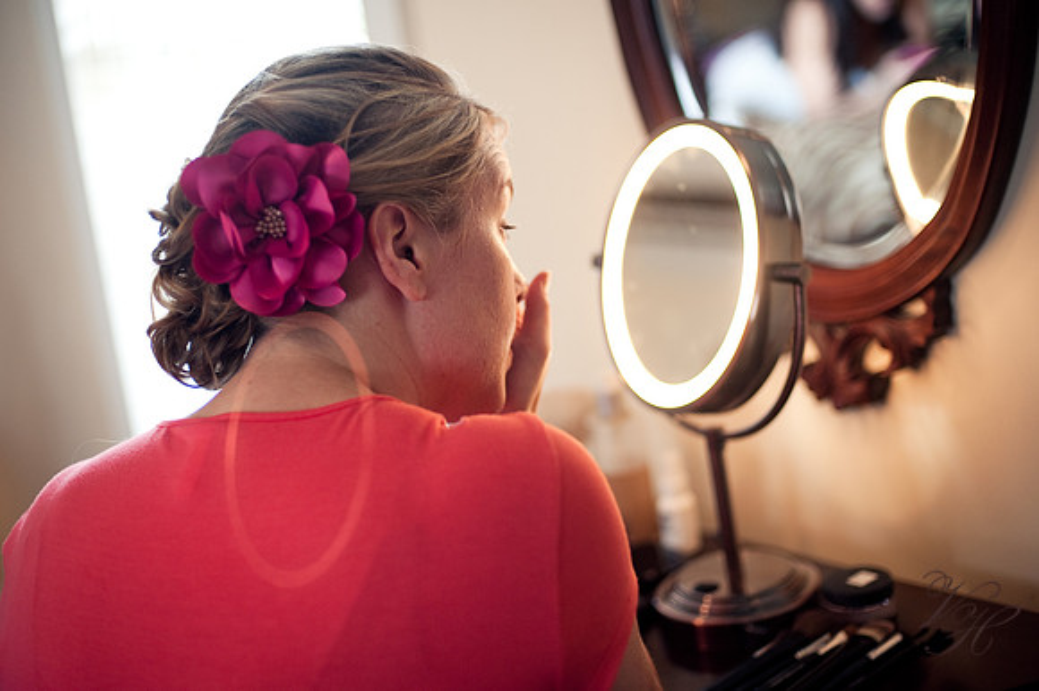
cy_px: 346
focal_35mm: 50
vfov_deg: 27.0
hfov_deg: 39.6
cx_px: 520
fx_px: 1442
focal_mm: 50
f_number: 1.8
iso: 320
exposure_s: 1/100
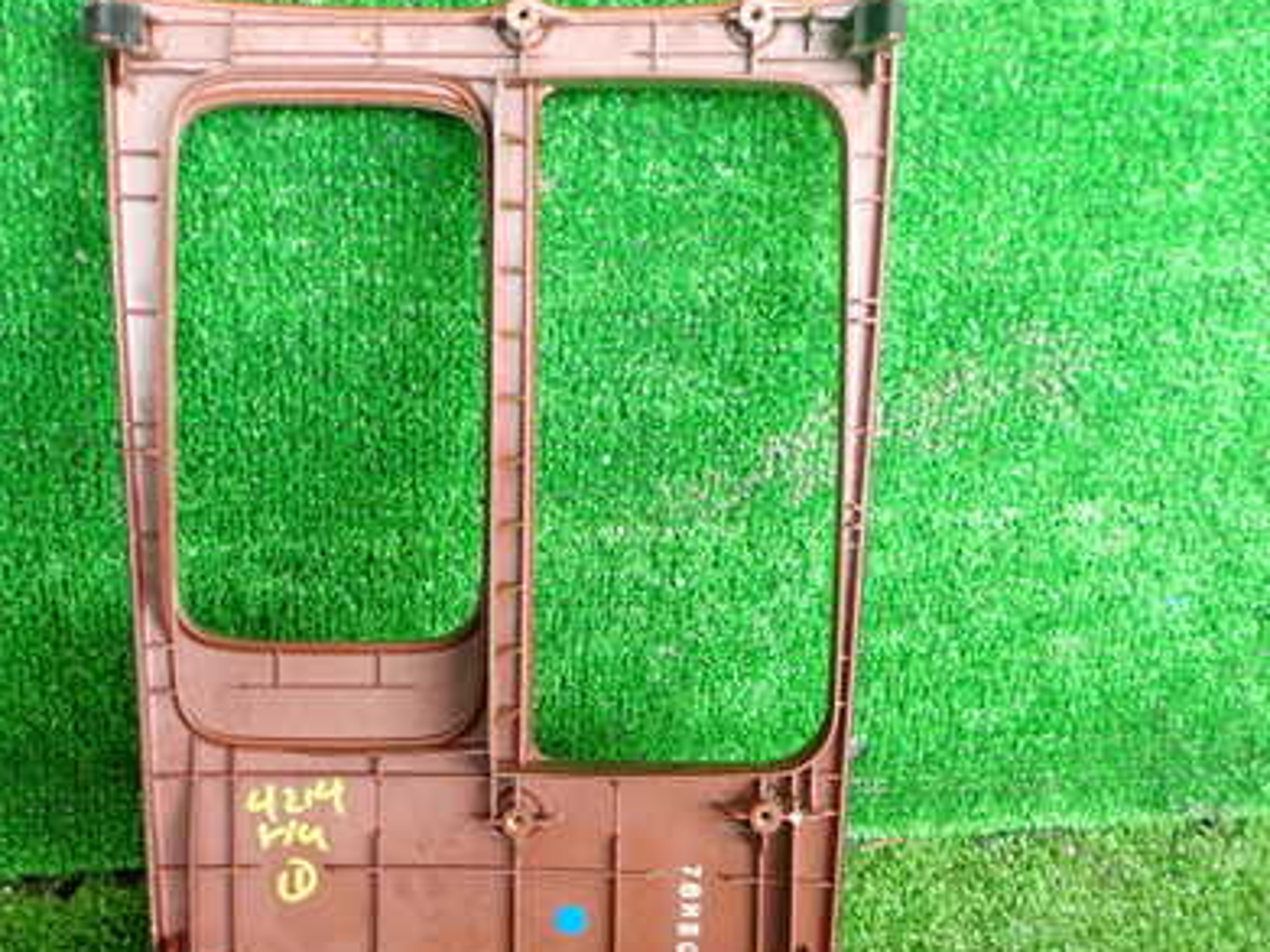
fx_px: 1687
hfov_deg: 41.0
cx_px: 477
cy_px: 504
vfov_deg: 31.5
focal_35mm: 46
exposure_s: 1/60
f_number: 2.3
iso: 200
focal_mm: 5.4
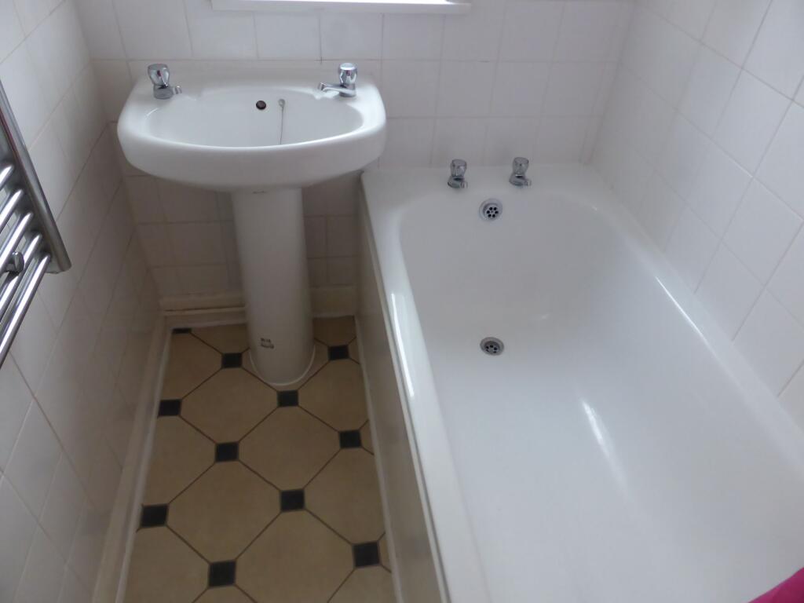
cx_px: 402
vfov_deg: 54.9
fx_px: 581
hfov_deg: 69.4
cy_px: 302
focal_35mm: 25
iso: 400
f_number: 3.3
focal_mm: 4.3
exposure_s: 1/60
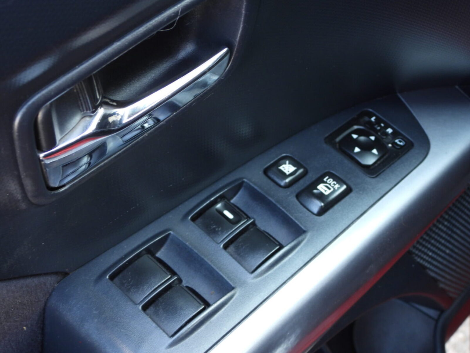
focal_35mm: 70
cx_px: 235
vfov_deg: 21.0
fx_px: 951
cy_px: 176
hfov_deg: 27.8
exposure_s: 1/30
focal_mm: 12.6
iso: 250
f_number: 3.5
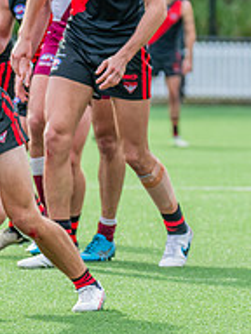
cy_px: 145
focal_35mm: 644
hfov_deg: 2.3
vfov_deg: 3.1
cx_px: -247
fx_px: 6226
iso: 800
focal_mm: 220
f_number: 5.6
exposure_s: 1/1250
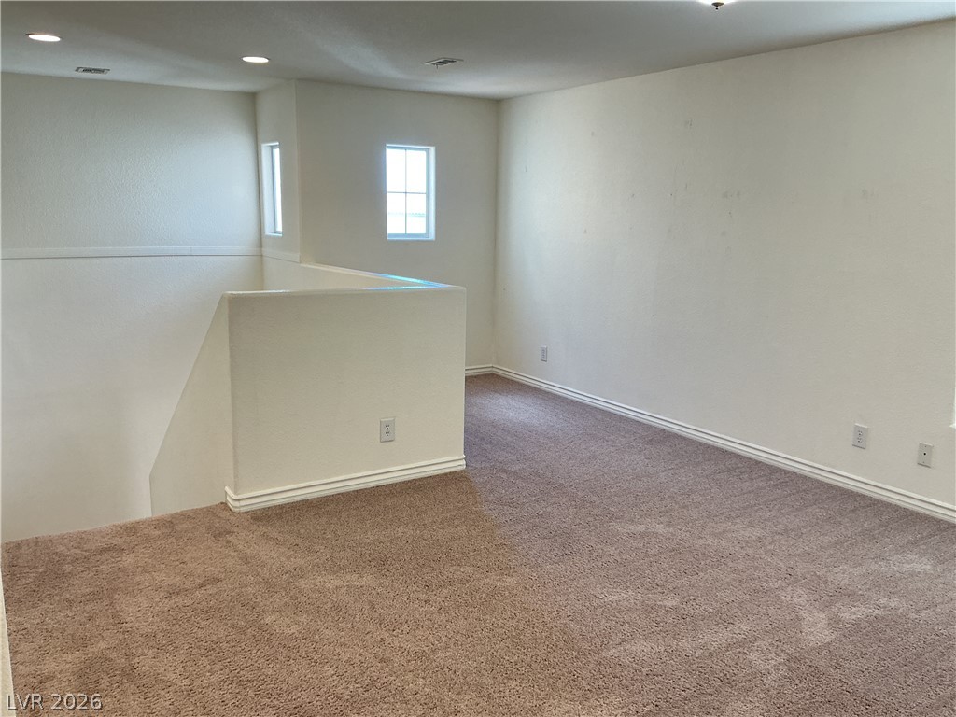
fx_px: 801
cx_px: 478
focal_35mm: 29
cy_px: 358
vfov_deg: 48.2
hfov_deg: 61.7
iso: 125
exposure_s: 1/60
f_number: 1.8
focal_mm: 3
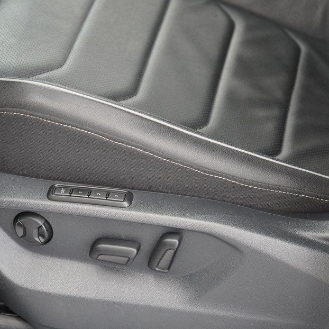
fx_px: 1061
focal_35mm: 99
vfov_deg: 17.6
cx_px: 124
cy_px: 156
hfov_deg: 17.6
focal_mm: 47
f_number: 2.8
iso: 2500
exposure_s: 1/160
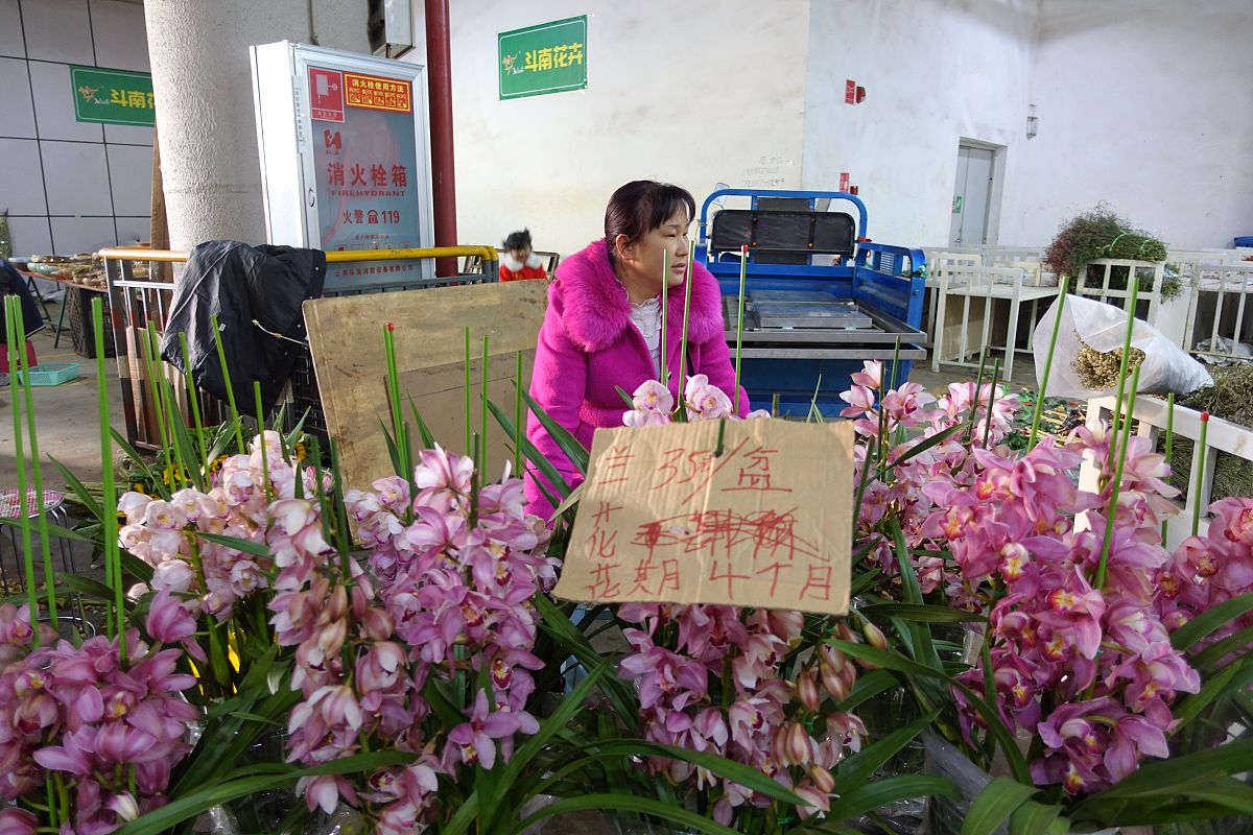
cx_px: 626
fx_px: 835
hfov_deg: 73.7
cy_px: 418
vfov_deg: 53.1
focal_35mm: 24
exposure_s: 1/30
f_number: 1.8
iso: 400
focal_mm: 8.8
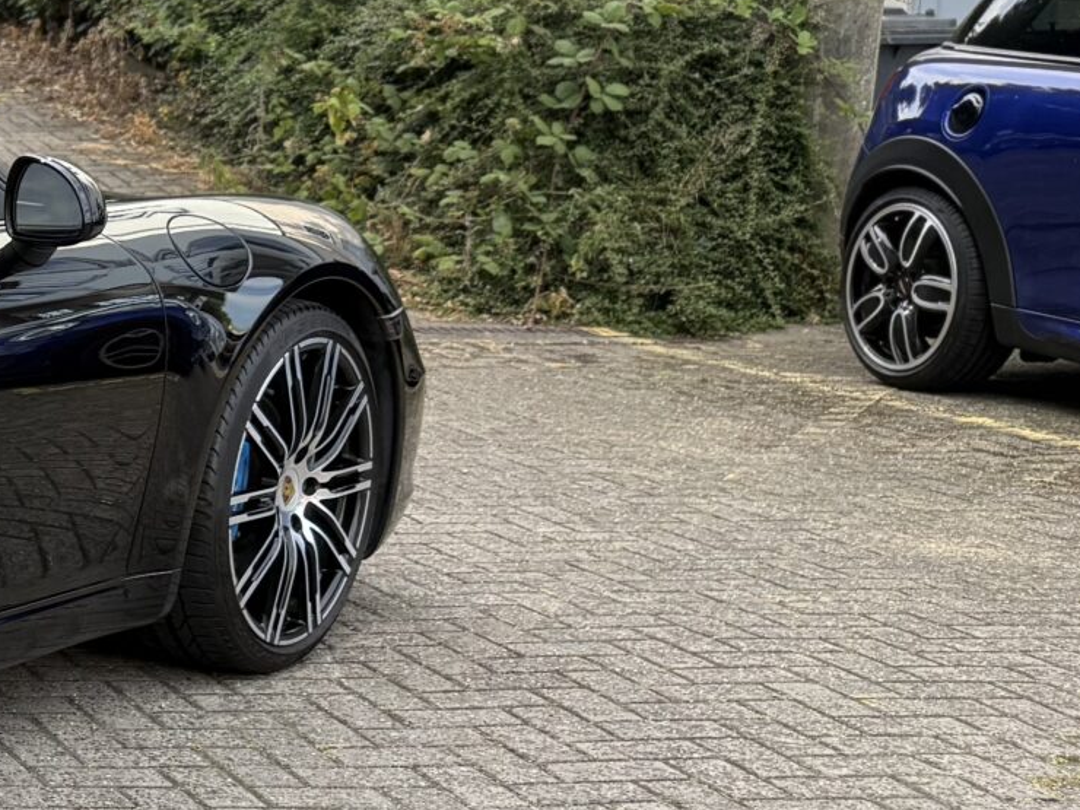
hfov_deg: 19.0
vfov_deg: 17.8
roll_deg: +0.0
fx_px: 2590
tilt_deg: -10.8
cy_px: 425
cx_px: -766
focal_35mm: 83
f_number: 1.78
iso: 100
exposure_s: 1/788
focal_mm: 6.76
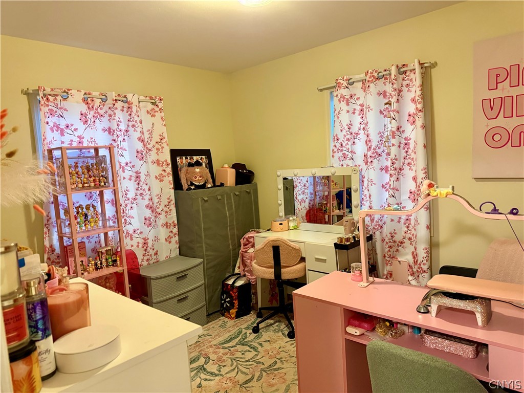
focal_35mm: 24
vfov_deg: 56.8
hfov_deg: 71.6
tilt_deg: -5.0
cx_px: 262
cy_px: 196
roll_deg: +3.7
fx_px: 363
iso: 640
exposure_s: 1/60
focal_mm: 6.76
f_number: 1.78
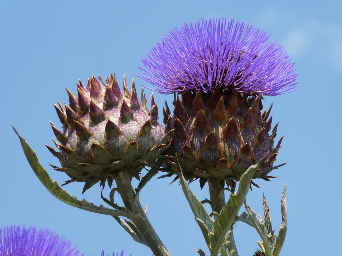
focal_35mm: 214
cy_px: 128
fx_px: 2114
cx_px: 171
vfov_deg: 6.9
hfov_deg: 9.2
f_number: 5.6
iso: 80
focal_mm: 38.4
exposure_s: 1/320
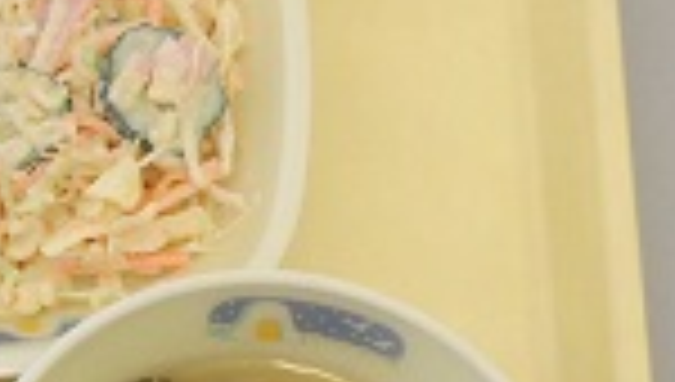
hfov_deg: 15.9
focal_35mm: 129
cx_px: -158
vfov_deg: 9.4
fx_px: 2313
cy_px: 328
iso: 160
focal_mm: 7.72
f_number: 3.8
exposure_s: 1/60
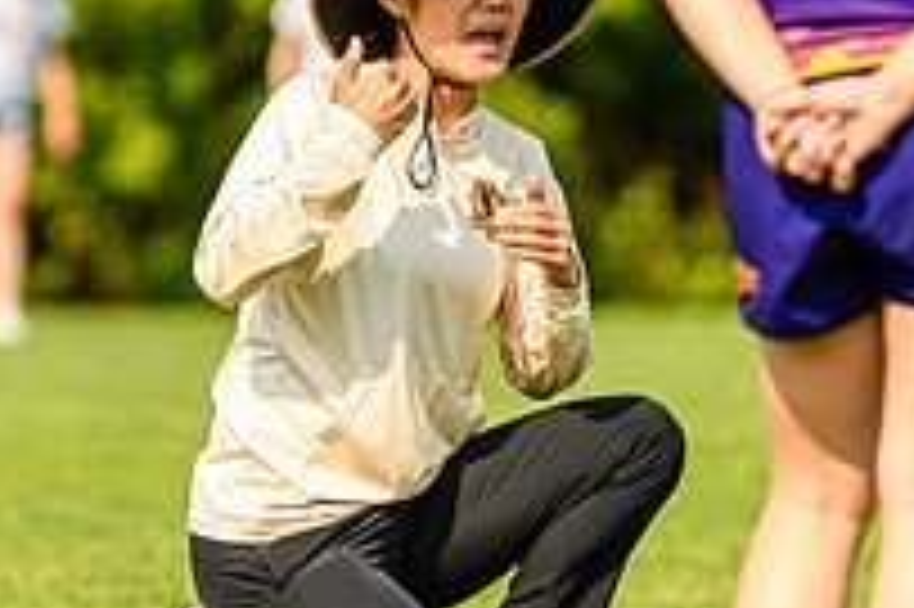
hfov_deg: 2.3
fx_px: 23161
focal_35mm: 913
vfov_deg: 1.5
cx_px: 137
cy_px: 25
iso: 160
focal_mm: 200
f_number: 2.8
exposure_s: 1/1250
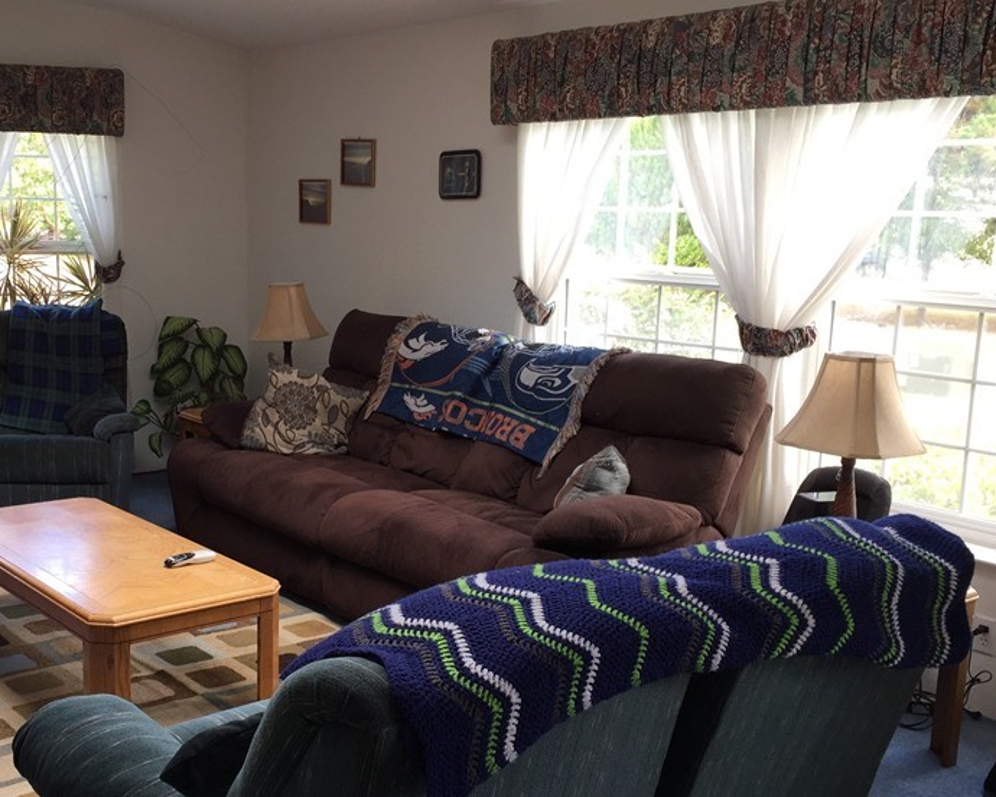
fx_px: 1238
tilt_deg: -11.0
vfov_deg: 35.6
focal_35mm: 42
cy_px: 463
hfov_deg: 43.4
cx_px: 358
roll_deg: -1.1
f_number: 2.2
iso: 40
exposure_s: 1/60
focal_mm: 4.15
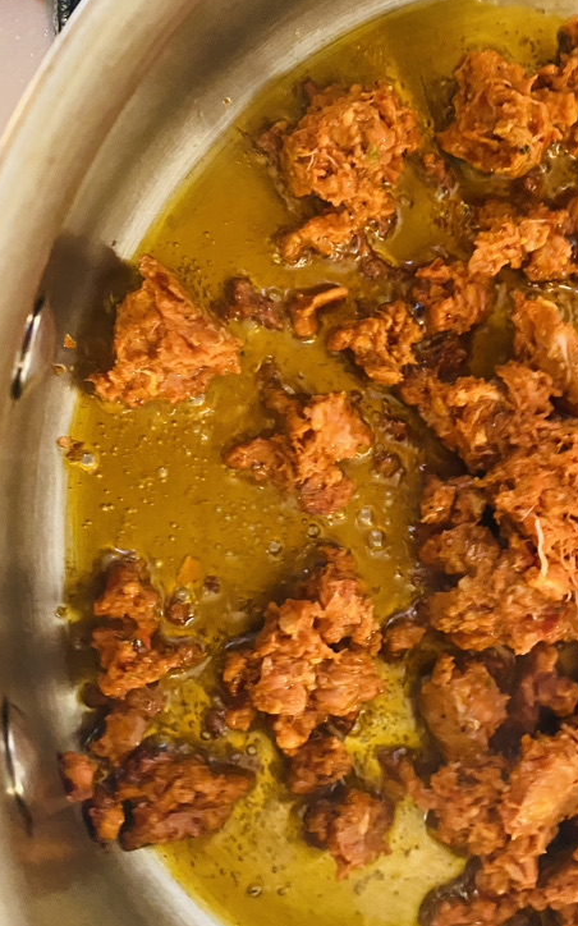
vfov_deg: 50.4
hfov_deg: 32.0
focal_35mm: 39
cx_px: 450
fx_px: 984
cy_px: 454
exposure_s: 1/30
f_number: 1.8
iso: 640
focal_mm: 4.25
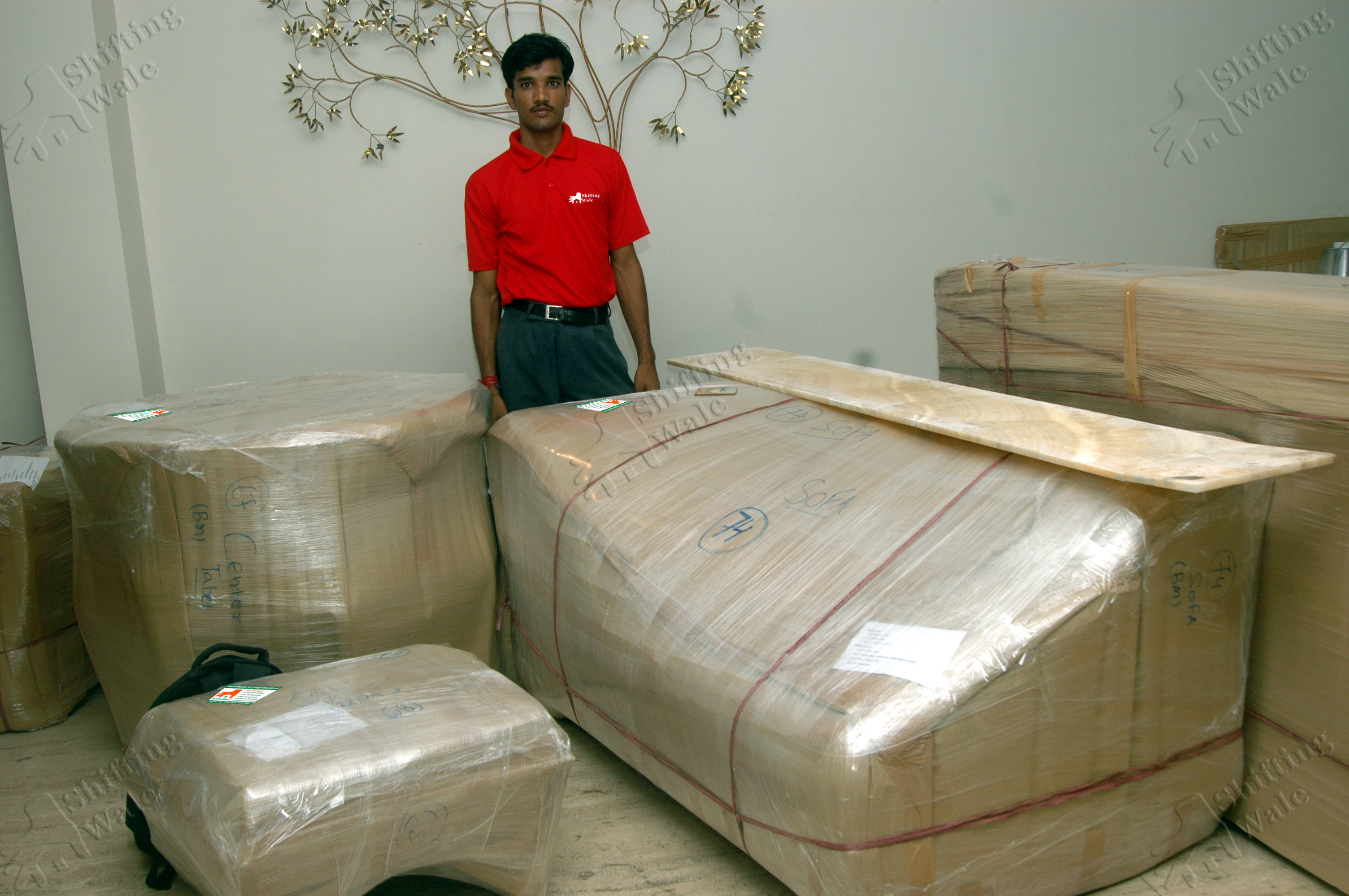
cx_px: 674
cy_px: 448
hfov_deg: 53.2
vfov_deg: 36.8
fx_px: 1348
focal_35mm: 36
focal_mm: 24
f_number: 6.3
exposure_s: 1/400
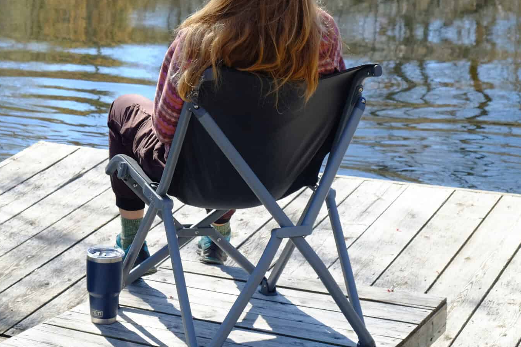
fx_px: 1418
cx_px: 180
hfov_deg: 20.8
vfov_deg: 14.0
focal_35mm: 98
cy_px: 140
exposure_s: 1/160
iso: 400
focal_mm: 46.3
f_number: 8
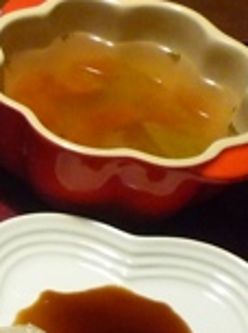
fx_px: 1228
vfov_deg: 15.4
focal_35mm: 128
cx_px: -199
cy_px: 233
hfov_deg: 10.8
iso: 400
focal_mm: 4.5
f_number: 2.8
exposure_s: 1/8
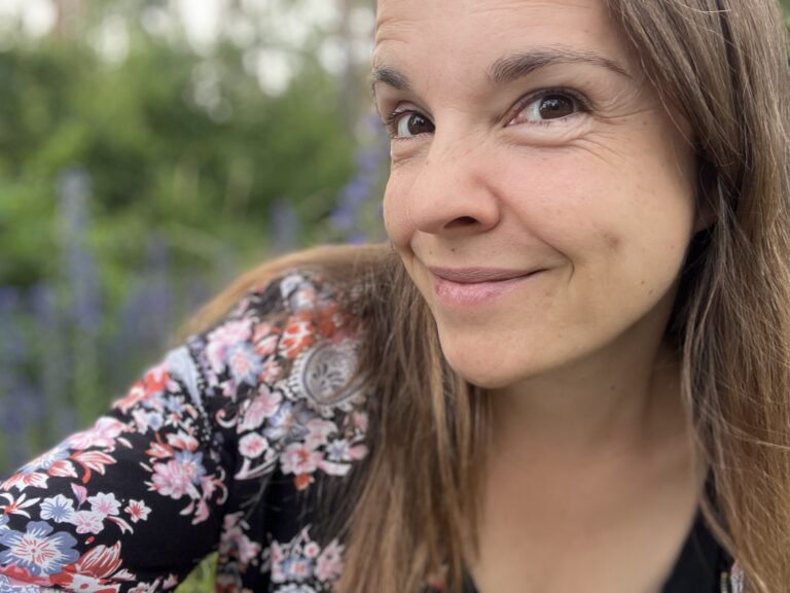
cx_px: 395
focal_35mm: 30
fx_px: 685
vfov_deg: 46.8
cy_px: 296
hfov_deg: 60.0
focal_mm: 2.71
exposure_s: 1/121
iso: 40
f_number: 2.2
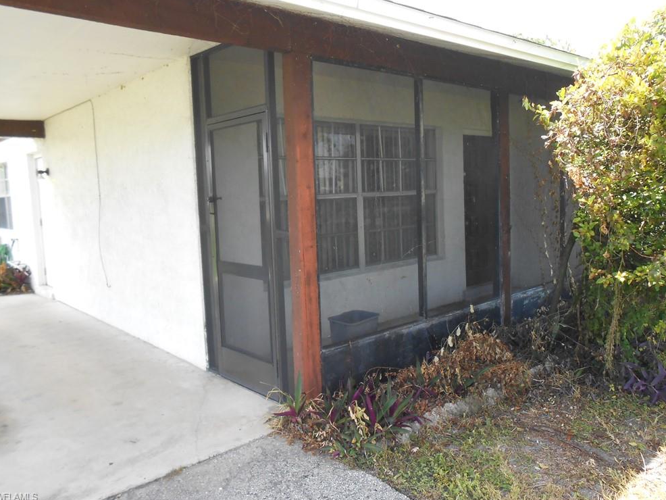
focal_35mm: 27
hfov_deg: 65.3
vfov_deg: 51.4
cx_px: 333
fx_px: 520
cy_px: 243
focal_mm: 4.6
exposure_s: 1/250
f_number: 3.5
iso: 200
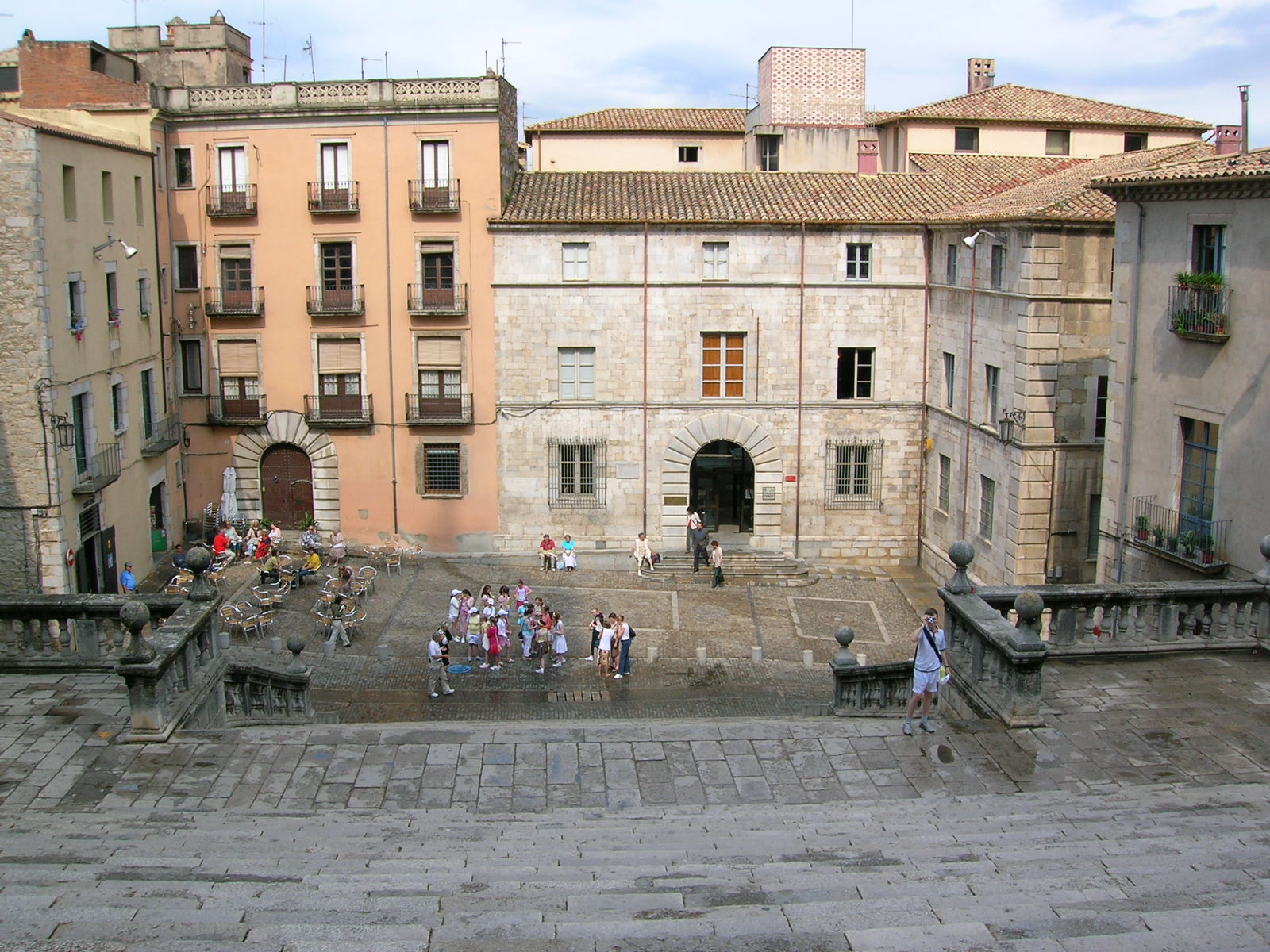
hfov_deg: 54.0
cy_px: 476
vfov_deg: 41.8
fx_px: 1247
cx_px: 635
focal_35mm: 34
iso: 50
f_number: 4.9
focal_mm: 5.7
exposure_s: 1/248
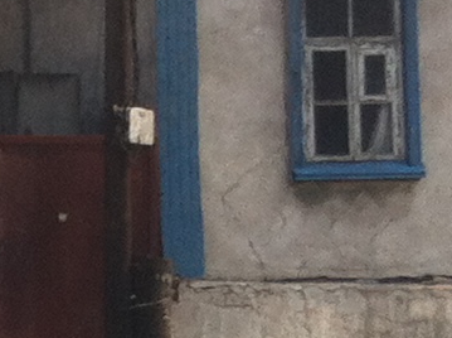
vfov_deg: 5.8
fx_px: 3298
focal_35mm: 253
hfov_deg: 7.2
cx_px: -779
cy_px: 375
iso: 80
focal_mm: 3.85
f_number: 2.8
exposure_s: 1/862
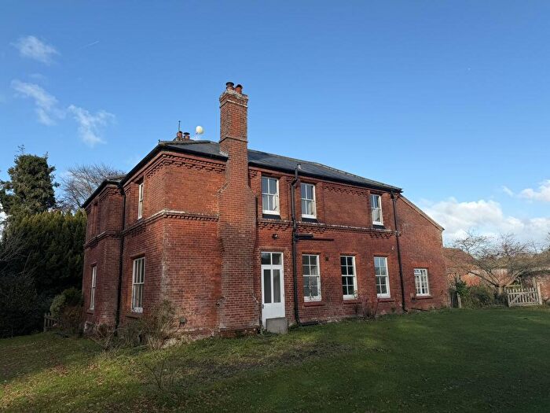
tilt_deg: +11.2
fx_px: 381
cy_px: 206
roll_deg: +0.7
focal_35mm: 24
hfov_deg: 71.6
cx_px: 275
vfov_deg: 56.8
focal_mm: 6.76
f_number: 1.78
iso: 80
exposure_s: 1/2611
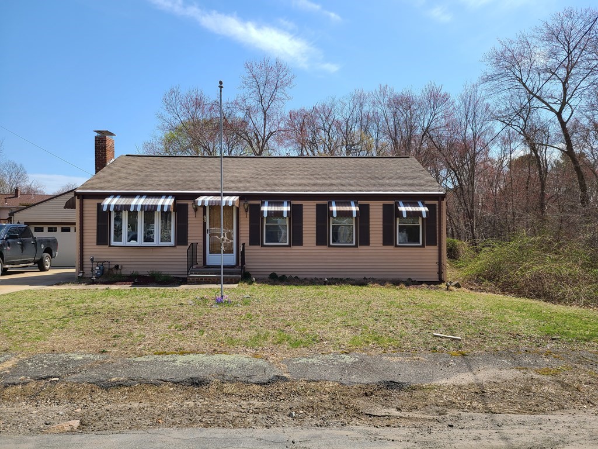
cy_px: 224
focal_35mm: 26
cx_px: 299
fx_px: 449
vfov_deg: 53.1
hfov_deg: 67.3
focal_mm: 5.4
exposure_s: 1/1983
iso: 40
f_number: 1.8
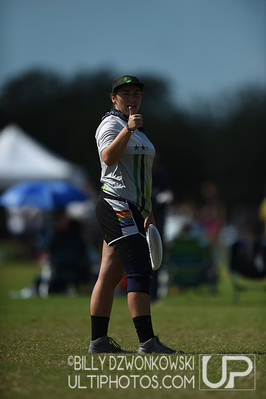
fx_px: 4438
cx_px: 133
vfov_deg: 5.2
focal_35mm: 400
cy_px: 200
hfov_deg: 3.4
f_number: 2.8
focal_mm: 400
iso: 100
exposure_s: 1/5000
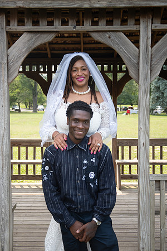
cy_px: 126
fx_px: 383
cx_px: 84
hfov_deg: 24.6
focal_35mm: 55
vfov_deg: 36.2
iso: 800
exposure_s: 1/1600
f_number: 4.6
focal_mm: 53
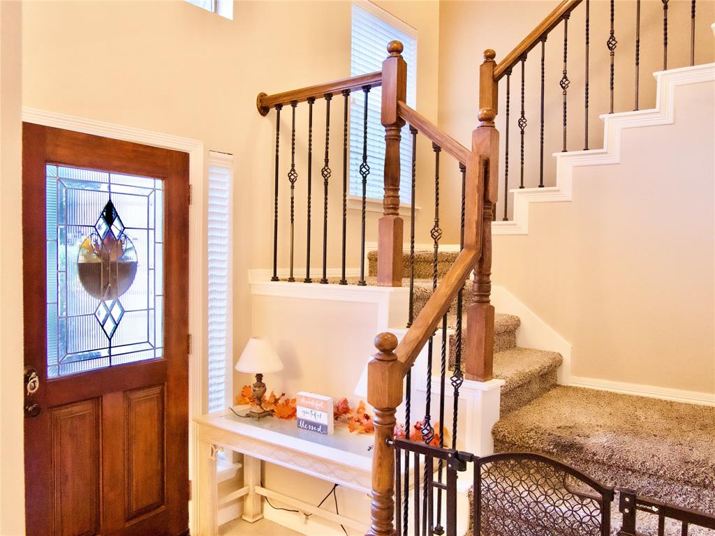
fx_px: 578
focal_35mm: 28
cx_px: 358
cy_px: 268
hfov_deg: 63.4
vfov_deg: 49.7
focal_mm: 14
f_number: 3.6
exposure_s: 1/60
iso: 2500
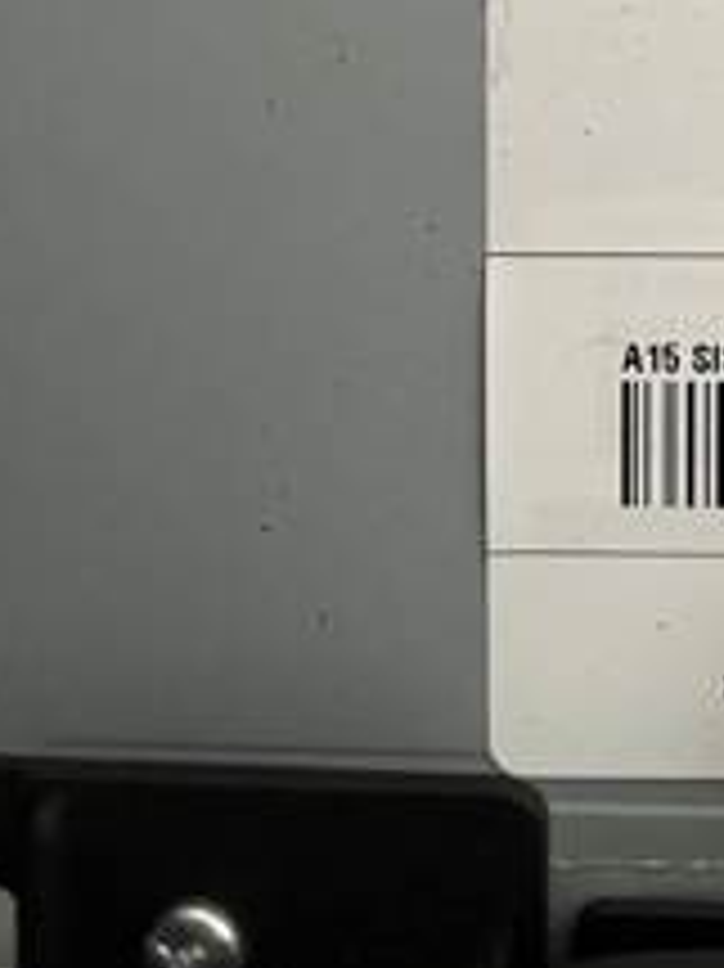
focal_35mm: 58
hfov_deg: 24.2
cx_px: 708
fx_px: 1619
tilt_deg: -66.9
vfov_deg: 30.4
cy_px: -45
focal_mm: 5.1
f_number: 1.6
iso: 400
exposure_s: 1/60
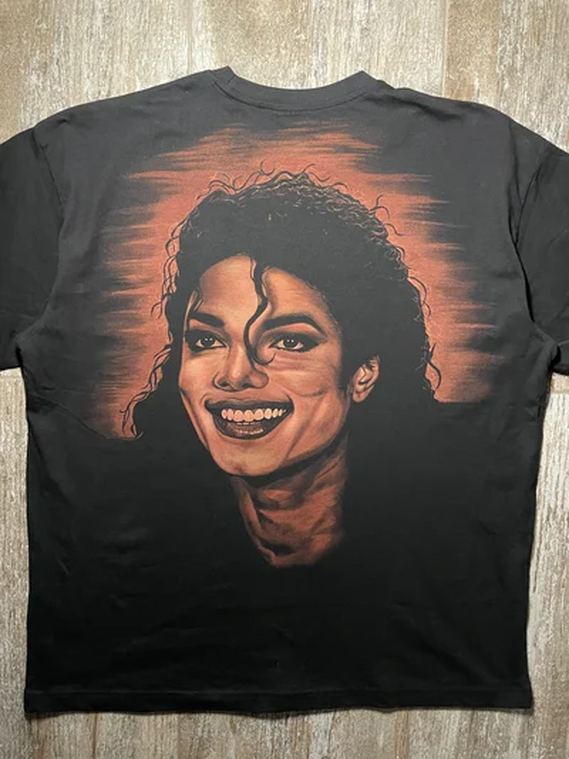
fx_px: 570
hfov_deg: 53.1
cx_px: 284
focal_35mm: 26
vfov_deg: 67.3
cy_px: 380
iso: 400
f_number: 1.6
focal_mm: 4.2
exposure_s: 1/50
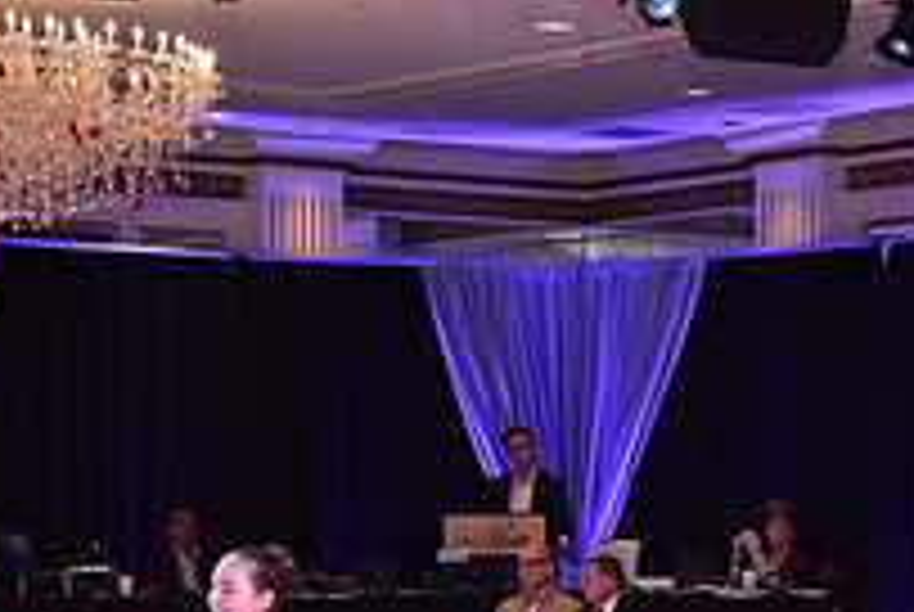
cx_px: 518
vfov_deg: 7.7
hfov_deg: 11.6
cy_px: 866
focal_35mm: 177
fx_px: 4500
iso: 1600
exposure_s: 1/250
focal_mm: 62
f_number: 5
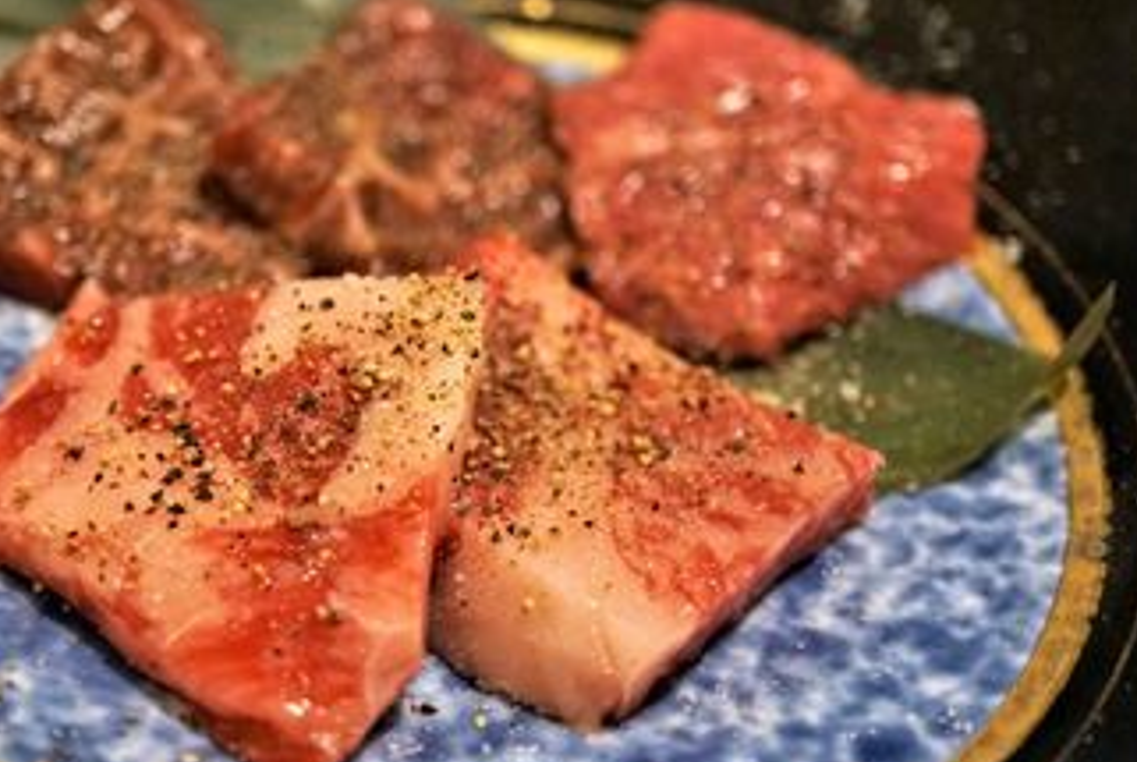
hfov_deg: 35.5
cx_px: 478
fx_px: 1771
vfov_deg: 24.2
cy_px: 328
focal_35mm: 56
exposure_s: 1/60
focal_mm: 30
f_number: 3.5
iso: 2000
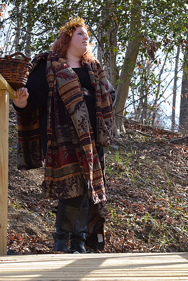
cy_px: 152
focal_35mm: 94
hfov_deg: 14.6
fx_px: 732
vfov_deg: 21.8
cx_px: 83
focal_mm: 55
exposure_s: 1/500
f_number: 11
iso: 1600
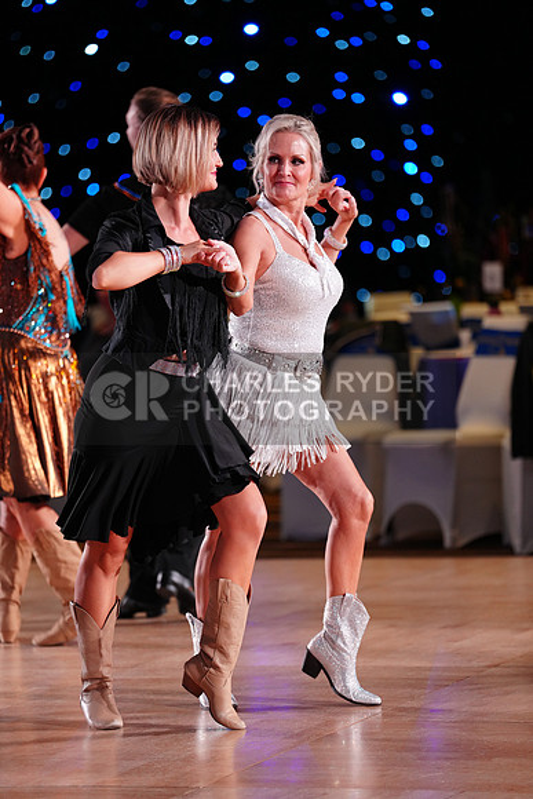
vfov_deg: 12.0
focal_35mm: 171
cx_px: 266
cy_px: 400
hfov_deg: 8.0
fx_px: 3795
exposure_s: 1/500
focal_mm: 171
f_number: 2.8
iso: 2000
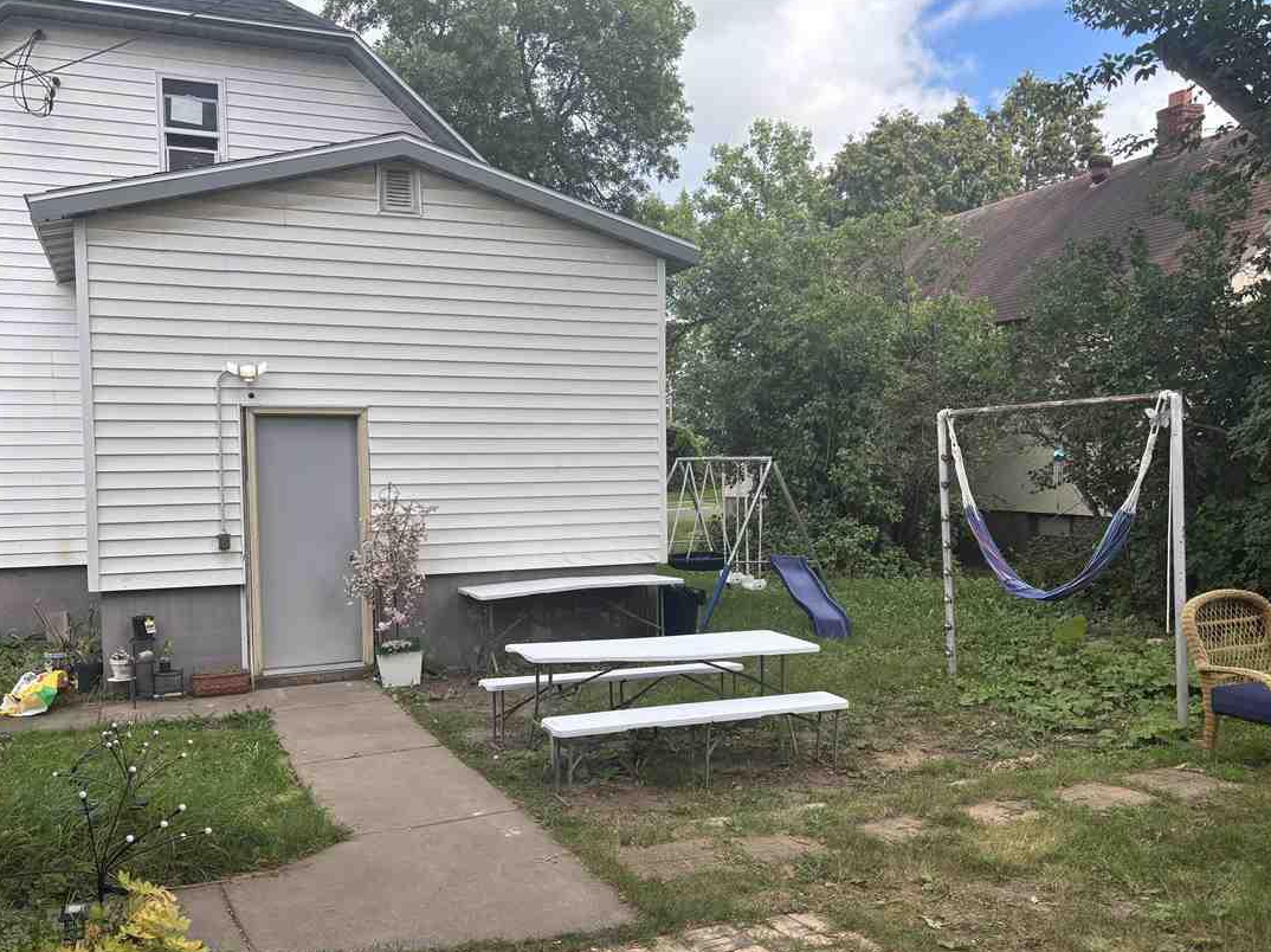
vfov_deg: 45.3
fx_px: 1137
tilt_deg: -3.5
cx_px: 619
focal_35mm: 31
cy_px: 522
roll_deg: +0.5
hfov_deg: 58.4
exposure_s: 1/1248
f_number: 1.6
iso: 50
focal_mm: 5.96
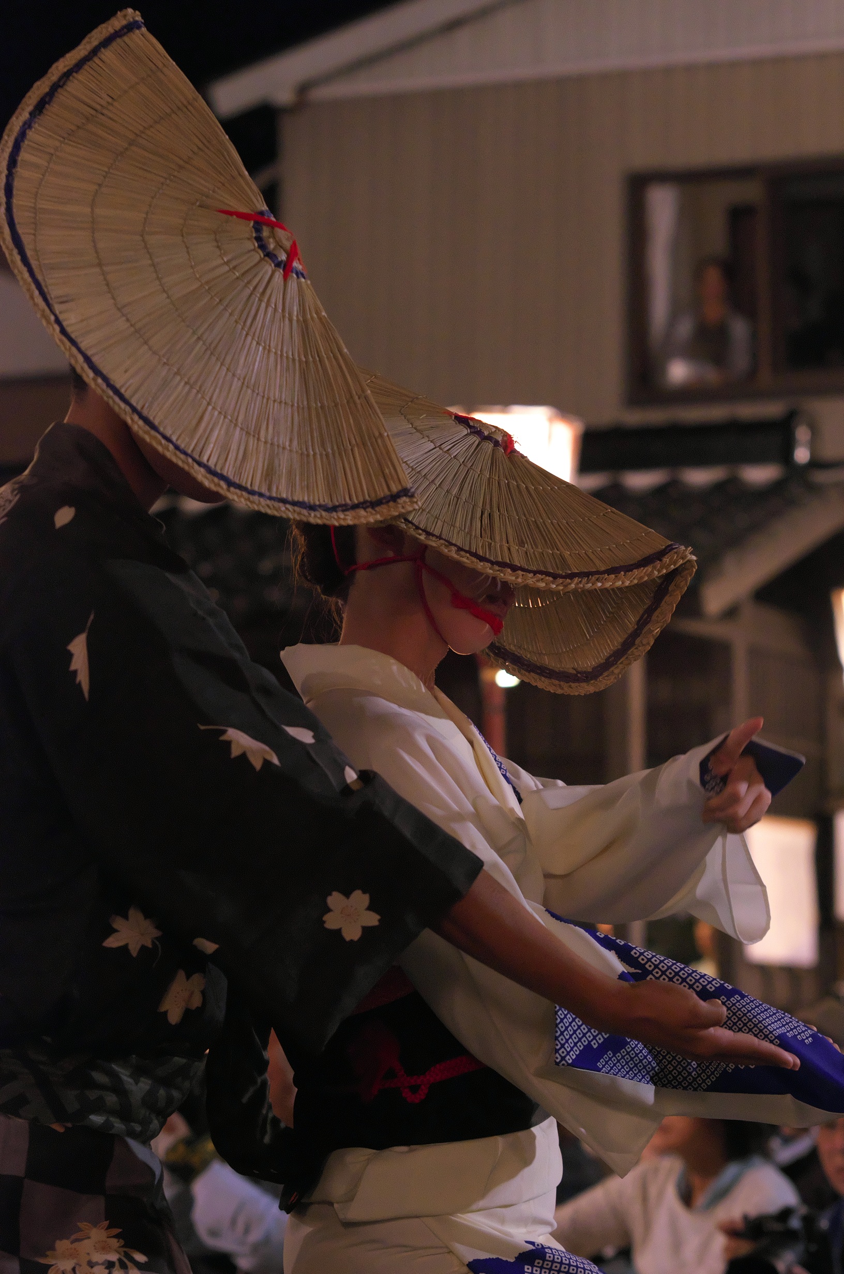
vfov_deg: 19.5
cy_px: 637
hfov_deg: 13.0
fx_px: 3709
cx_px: 422
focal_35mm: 105
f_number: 3.5
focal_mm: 70
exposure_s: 1/25
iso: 1600
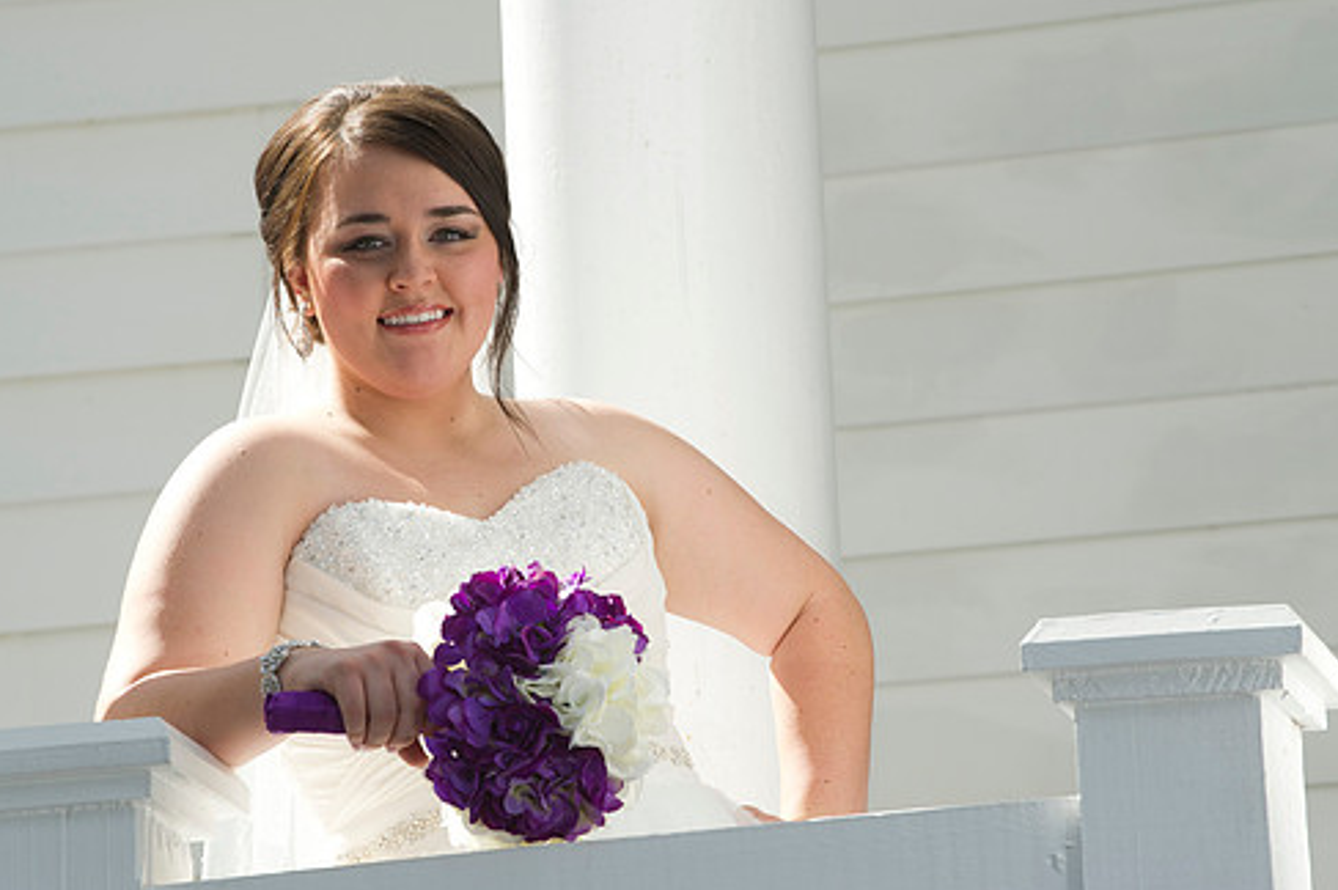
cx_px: 610
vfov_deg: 5.8
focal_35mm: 238
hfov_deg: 8.7
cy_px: 461
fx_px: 8839
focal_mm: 200
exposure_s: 1/200
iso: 320
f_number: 8
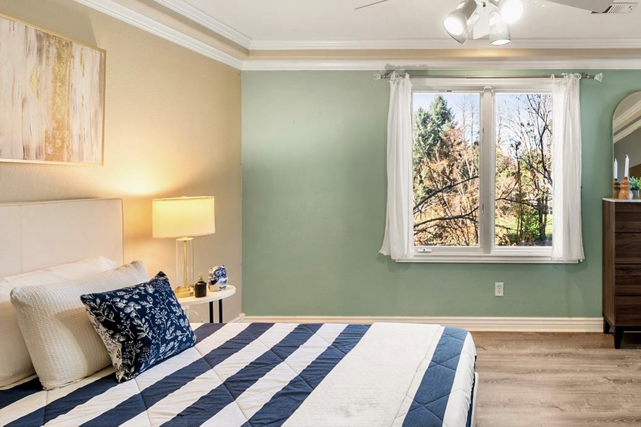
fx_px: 409
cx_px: 488
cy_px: 175
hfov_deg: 70.5
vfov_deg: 54.8
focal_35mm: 23
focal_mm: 15
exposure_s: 1/1.25
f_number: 8
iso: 250
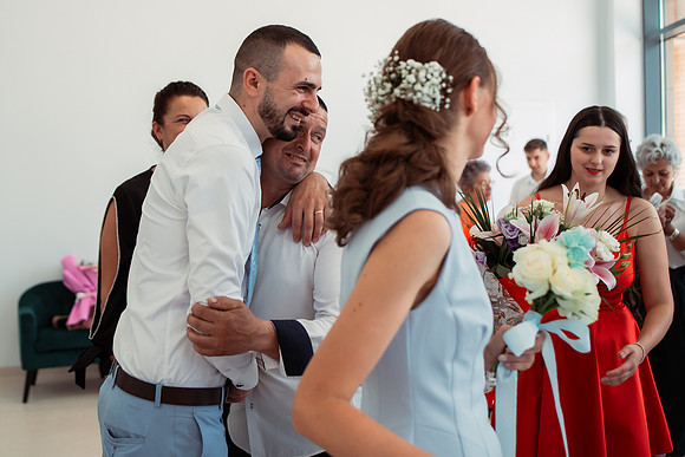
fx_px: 793
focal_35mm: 42
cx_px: 288
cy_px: 198
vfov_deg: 32.1
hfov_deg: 46.6
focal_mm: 35
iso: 400
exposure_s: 1/400
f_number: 3.2
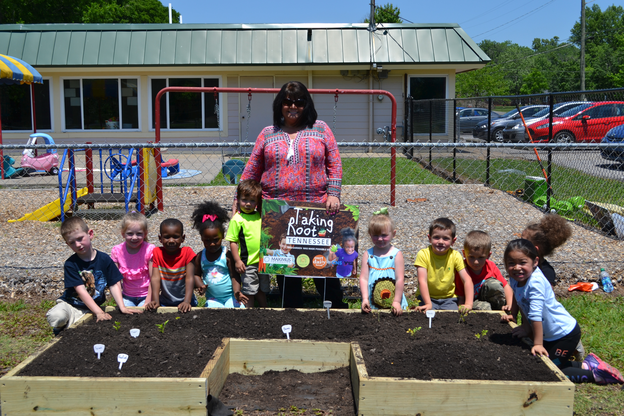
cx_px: 312
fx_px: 728
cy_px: 208
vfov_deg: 31.9
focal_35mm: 42
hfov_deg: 46.4
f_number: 9
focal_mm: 28
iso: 100
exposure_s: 1/320
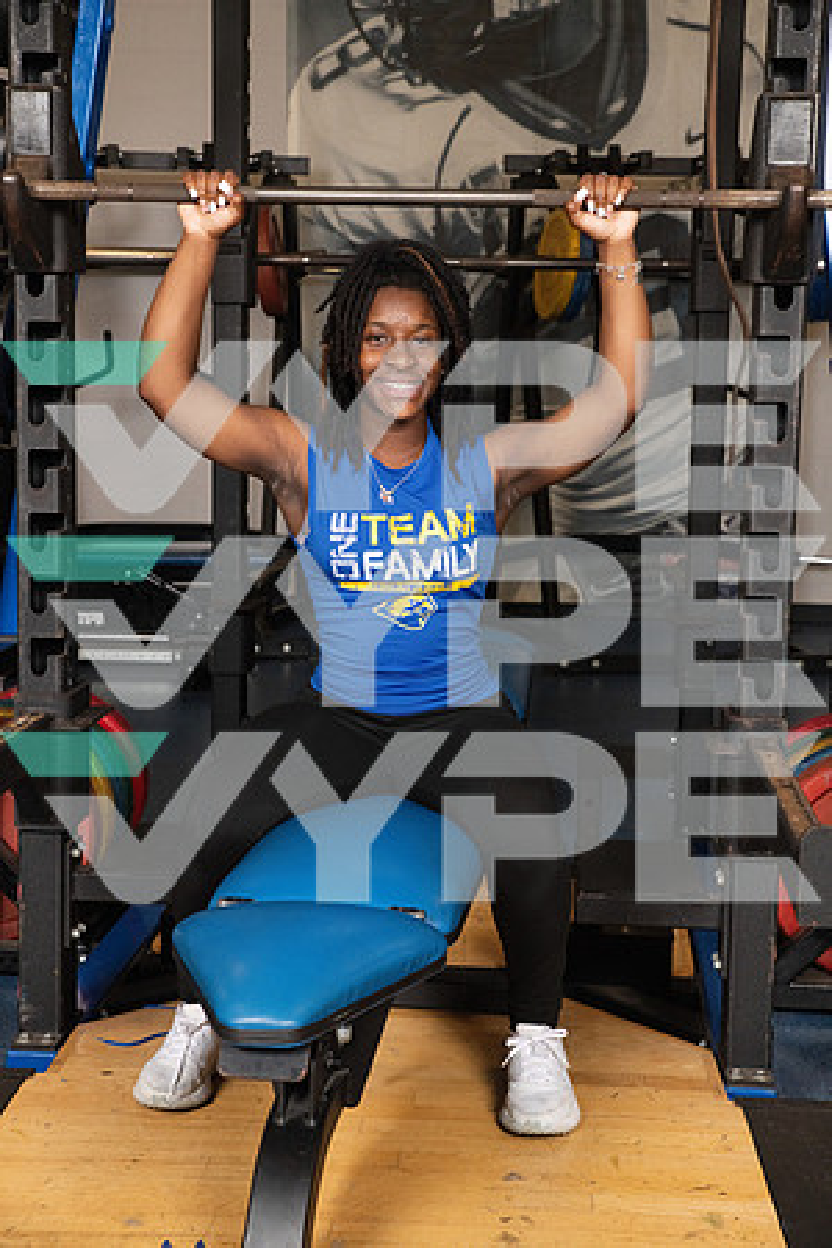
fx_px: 1941
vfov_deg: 35.6
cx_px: 416
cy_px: 624
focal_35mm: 56
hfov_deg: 24.2
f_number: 7.1
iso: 800
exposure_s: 1/250
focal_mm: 56
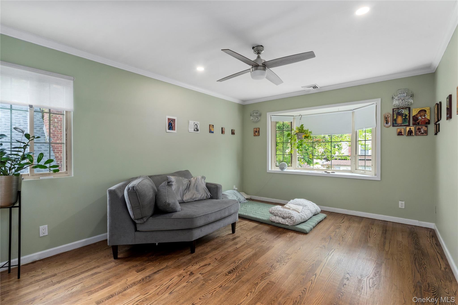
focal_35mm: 16
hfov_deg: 96.7
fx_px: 204
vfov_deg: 73.7
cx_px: 229
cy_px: 152
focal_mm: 16
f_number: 14
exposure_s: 1/3
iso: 800
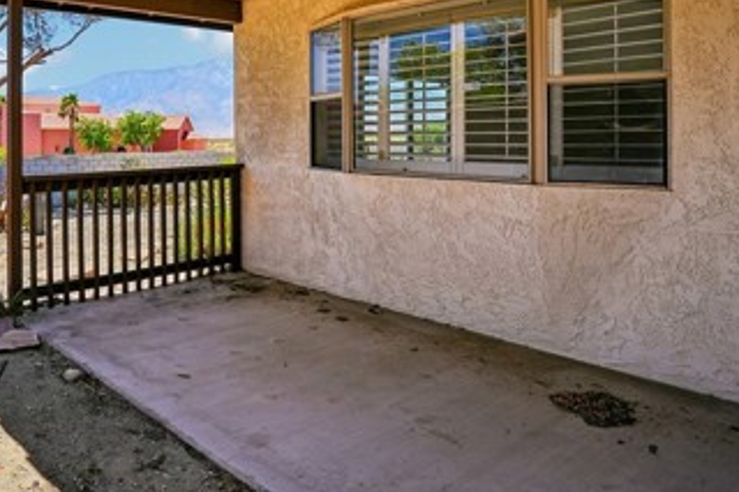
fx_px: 574
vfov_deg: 45.2
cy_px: 139
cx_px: 196
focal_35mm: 28
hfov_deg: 62.2
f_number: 8
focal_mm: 14
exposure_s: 1/640
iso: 125
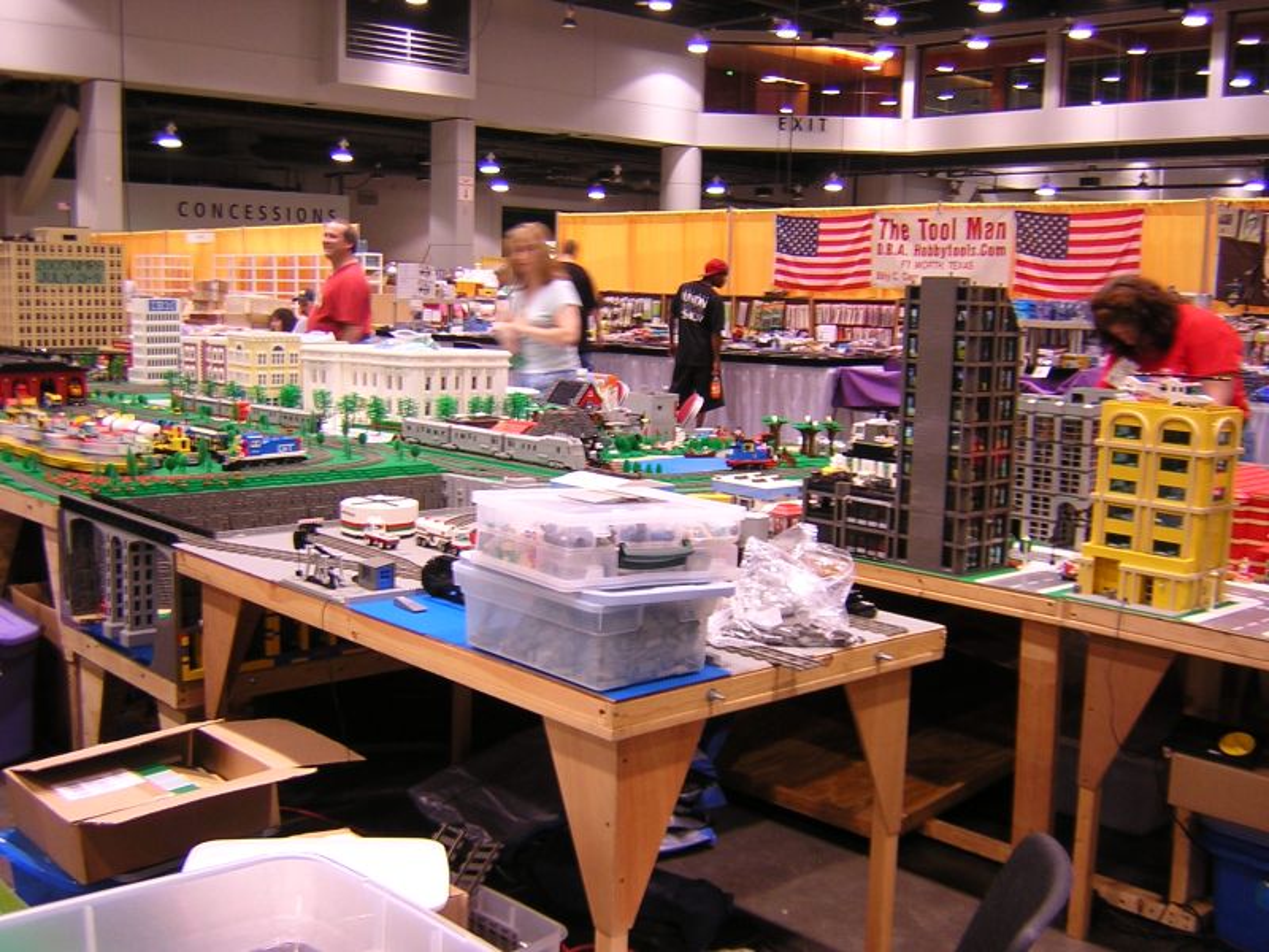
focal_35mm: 36
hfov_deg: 51.4
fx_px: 1320
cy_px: 476
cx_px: 634
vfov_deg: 39.7
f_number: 2.6
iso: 100
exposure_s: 1/4.9
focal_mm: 4.7
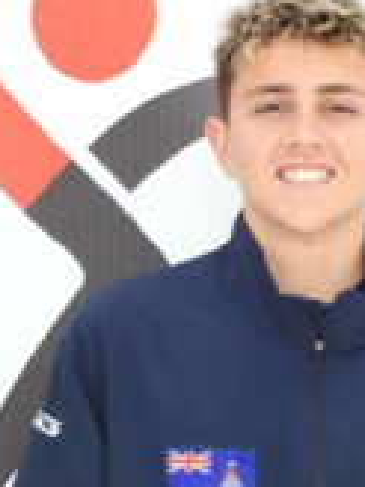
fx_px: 1982
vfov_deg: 14.0
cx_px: 272
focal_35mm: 141
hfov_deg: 10.5
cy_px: 261
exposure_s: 1/320
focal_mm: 9.8
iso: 100
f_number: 3.5
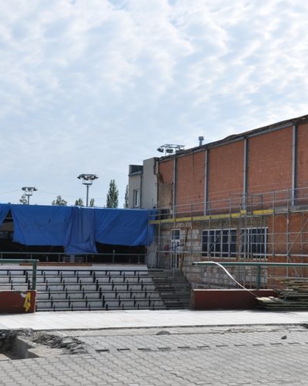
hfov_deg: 20.8
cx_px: 241
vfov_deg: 26.1
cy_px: 191
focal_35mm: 73
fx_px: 832
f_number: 13
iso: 200
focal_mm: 34
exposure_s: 1/250
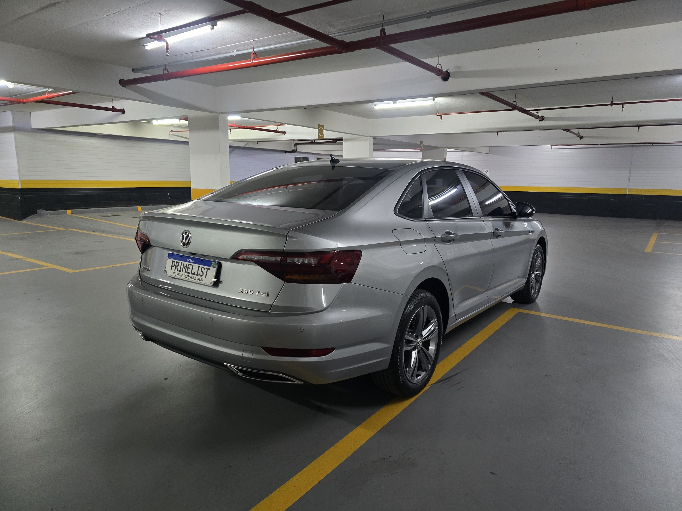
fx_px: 453
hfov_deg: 73.9
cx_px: 341
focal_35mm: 23
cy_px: 256
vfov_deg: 58.9
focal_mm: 6.3
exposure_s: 1/60
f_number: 1.7
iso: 1000
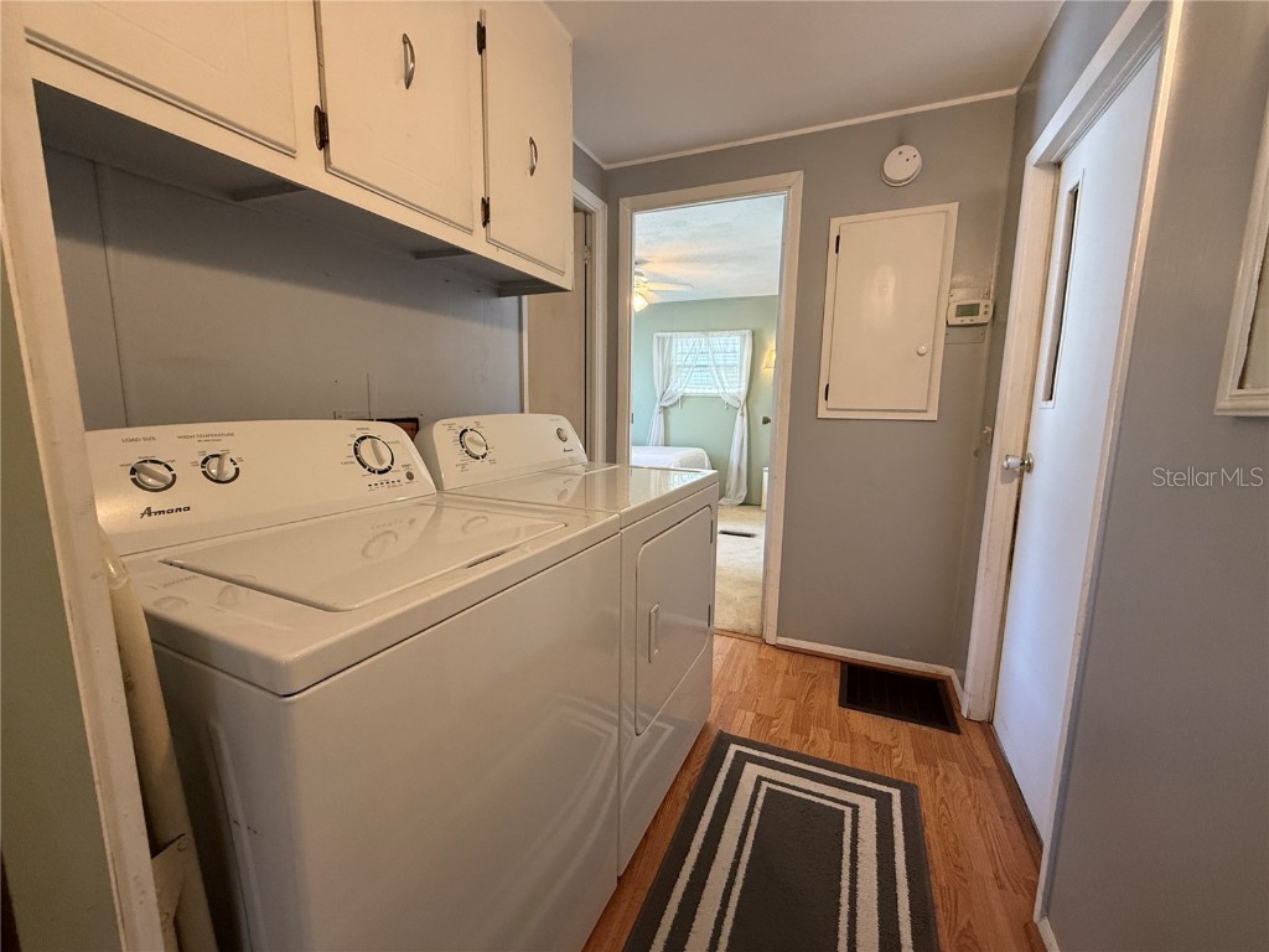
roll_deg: -1.1
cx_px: 634
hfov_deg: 102.1
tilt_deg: -8.1
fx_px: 513
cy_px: 476
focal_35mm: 14
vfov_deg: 85.7
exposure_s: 1/60
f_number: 2.2
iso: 250
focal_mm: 2.22
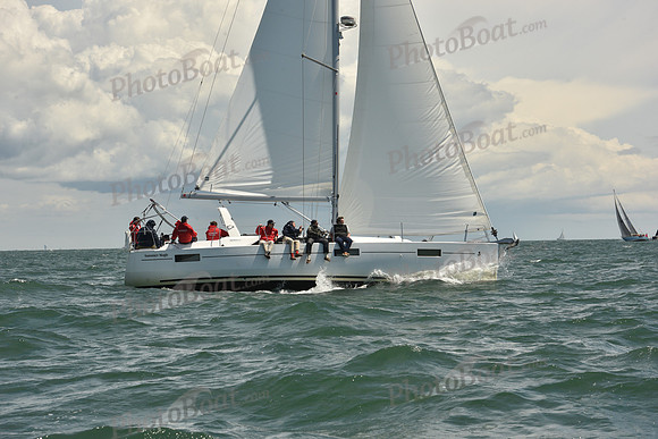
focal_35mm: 135
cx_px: 329
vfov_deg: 10.2
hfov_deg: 15.2
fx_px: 2468
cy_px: 220
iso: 320
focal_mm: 135
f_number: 13
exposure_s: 1/800
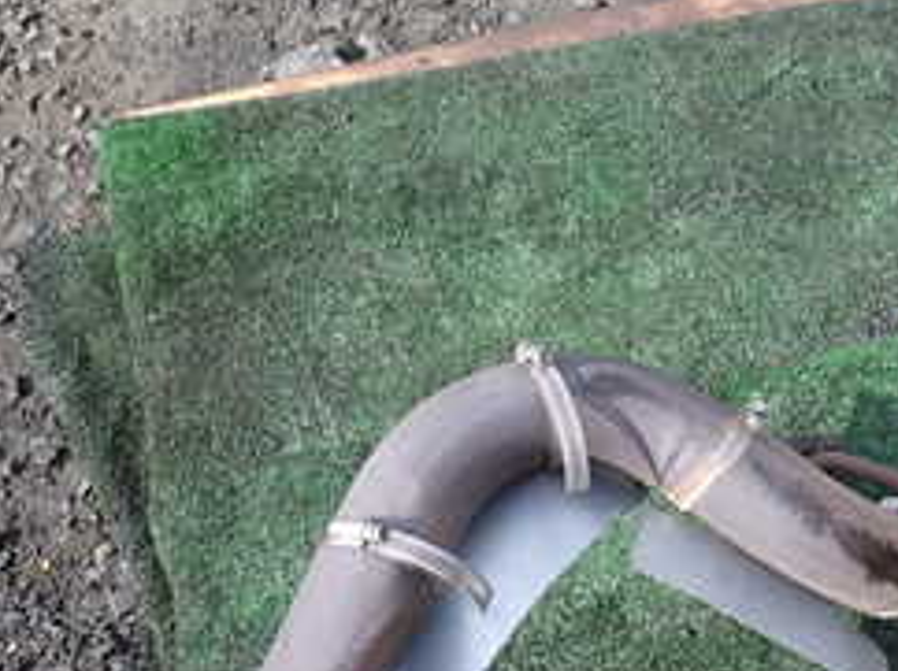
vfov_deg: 23.6
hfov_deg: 28.4
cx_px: 991
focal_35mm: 62
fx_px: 1607
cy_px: 311
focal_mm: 4.5
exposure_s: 1/640
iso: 100
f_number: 2.8
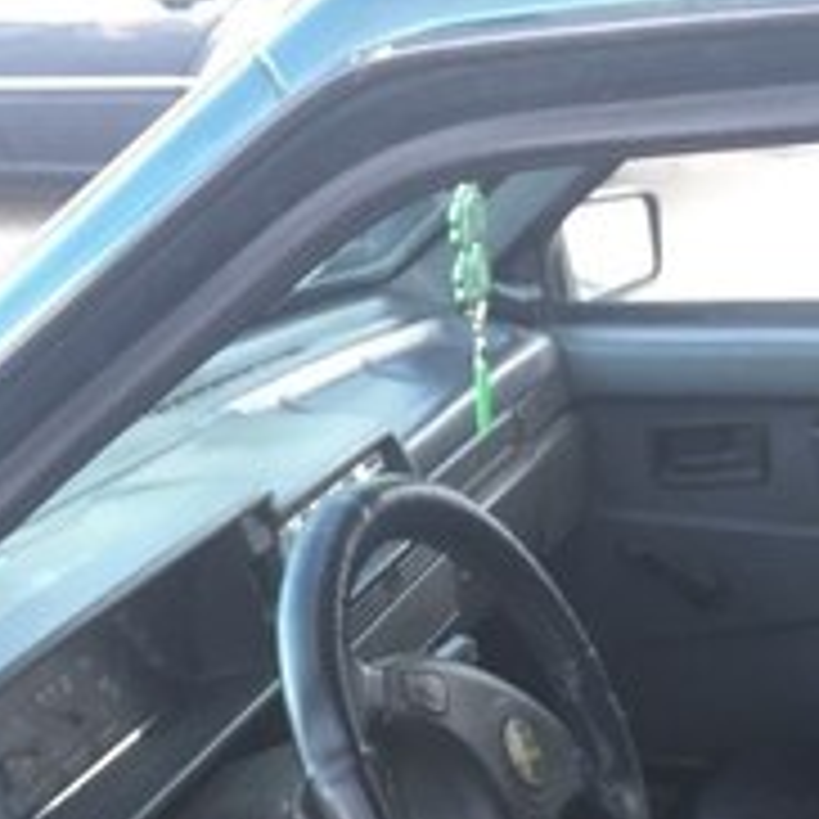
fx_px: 1874
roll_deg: +1.4
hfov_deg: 24.3
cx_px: 652
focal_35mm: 70
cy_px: 999
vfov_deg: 22.6
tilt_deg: -32.9
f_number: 2.2
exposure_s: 1/33
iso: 100
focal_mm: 4.15
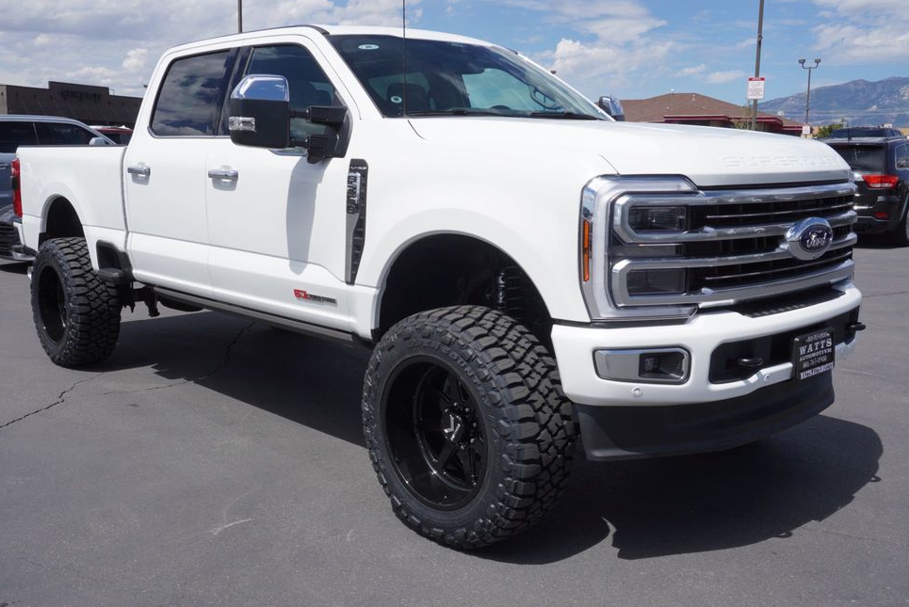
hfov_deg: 54.4
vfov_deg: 37.9
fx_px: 884
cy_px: 294
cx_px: 433
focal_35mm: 35
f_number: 10
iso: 100
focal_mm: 22
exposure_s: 1/250
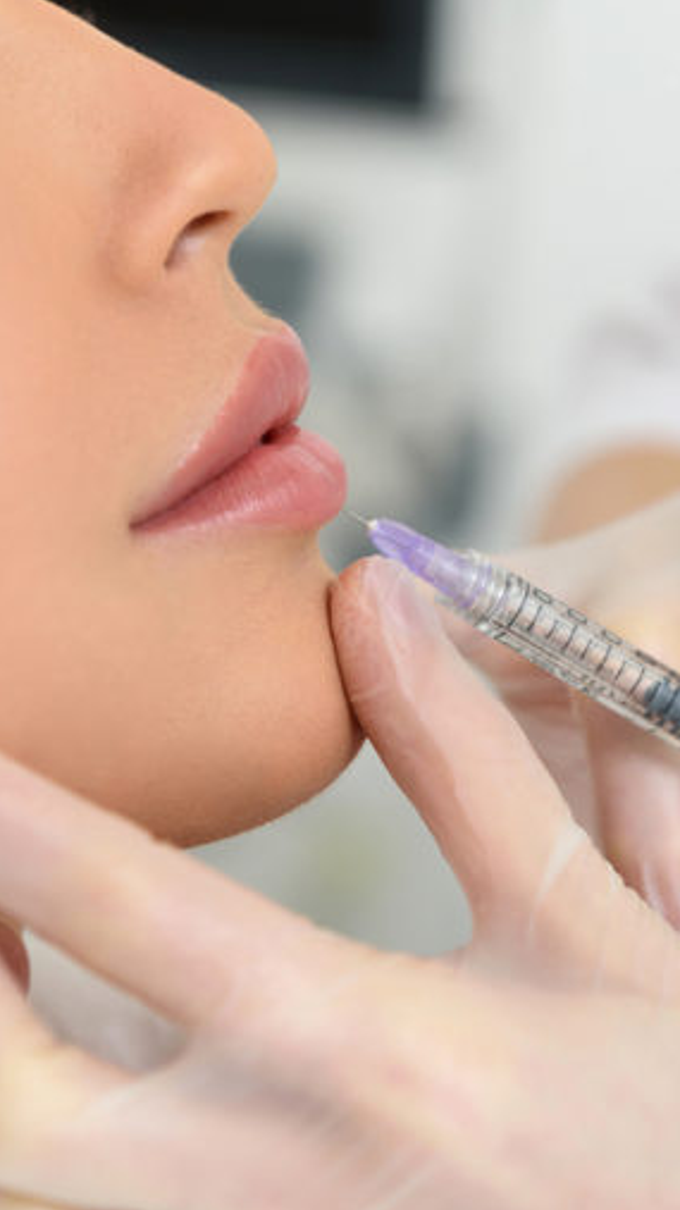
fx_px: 3560
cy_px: 606
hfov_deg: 10.9
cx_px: 377
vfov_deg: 19.3
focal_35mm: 111
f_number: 4
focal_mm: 70
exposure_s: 1/160
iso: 160
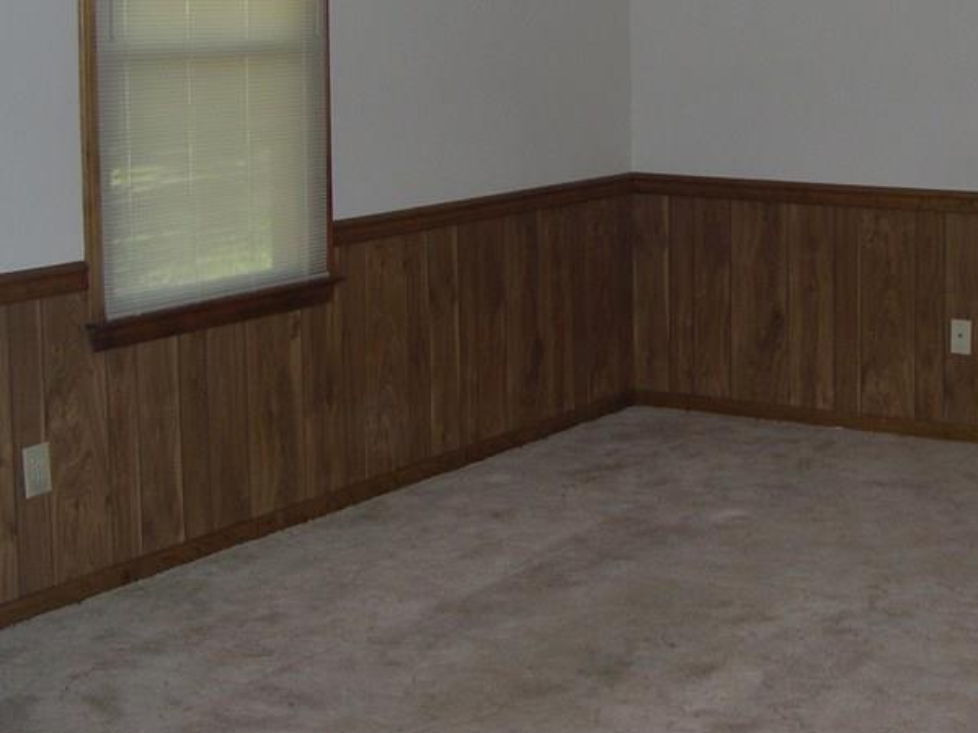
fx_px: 1836
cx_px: 758
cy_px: 131
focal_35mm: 65
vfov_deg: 22.2
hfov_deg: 29.3
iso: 147
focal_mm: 8
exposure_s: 1/60
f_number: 2.8
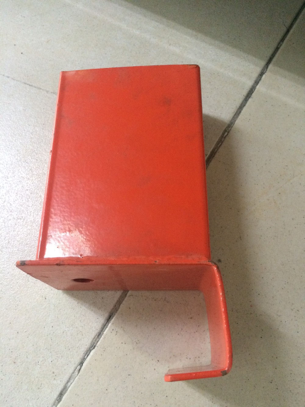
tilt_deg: -74.2
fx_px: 341
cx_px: 152
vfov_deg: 61.7
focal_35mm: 29
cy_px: 204
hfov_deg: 48.2
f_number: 2.2
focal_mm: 4.15
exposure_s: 1/15
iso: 320
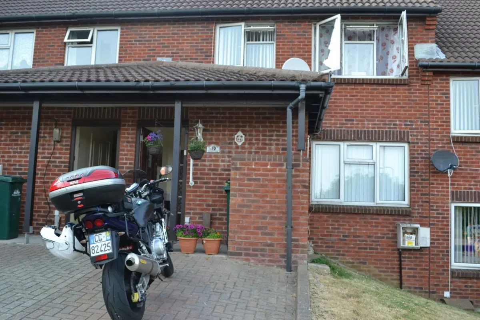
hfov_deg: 57.2
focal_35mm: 33
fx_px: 440
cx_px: 240
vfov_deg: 40.0
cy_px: 160
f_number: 5.6
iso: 200
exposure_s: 1/125
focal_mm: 22
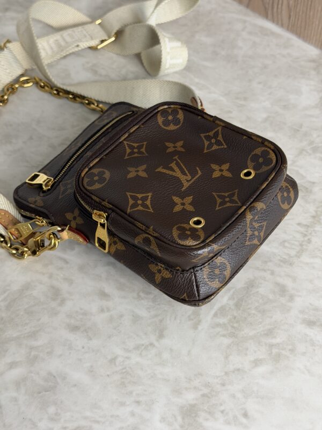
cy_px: 215
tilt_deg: -50.7
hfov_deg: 30.3
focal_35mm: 48
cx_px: 161
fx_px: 595
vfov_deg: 39.7
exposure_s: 1/60
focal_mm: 6.76
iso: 64
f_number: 1.78
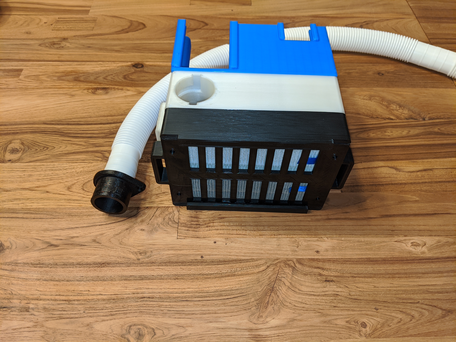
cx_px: 228
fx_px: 356
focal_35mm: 27
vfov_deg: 51.4
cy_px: 171
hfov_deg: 65.3
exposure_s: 1/25
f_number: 1.8
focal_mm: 4.44
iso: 95
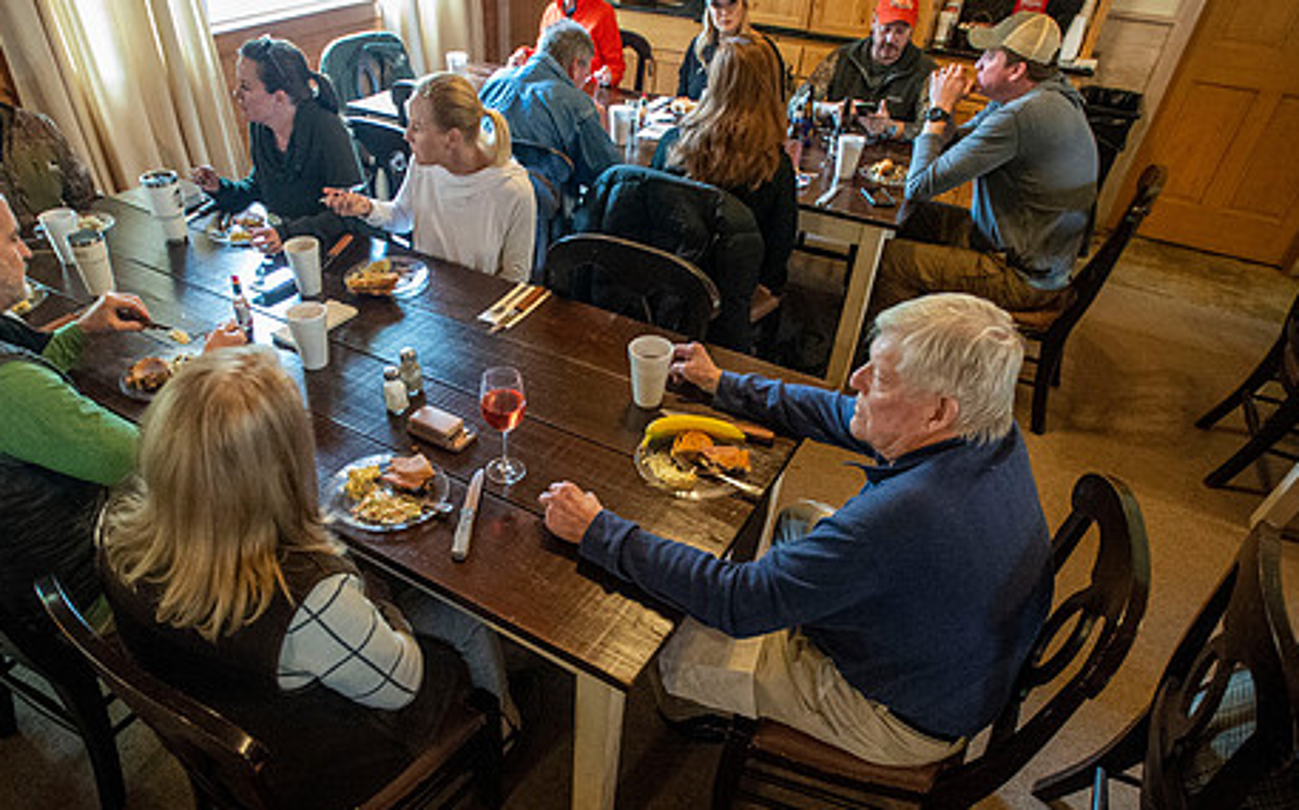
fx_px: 778
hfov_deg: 79.2
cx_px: 560
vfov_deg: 54.6
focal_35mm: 22
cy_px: 480
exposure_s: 1/250
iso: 12800
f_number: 2.8
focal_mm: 17
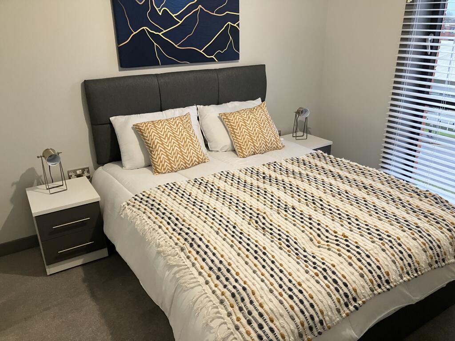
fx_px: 368
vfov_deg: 49.7
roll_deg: +2.0
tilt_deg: -23.0
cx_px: 228
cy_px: 170
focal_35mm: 28
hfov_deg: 63.4
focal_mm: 3.99
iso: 250
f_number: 1.8
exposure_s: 1/60
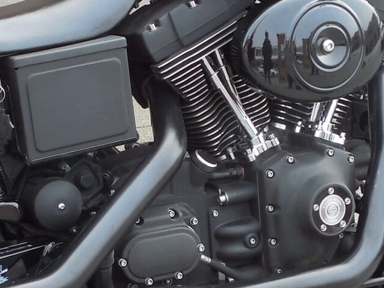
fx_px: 1120
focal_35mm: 101
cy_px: 135
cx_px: 143
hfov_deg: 19.4
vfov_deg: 14.6
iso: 125
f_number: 3.3
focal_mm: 4.5
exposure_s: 1/160
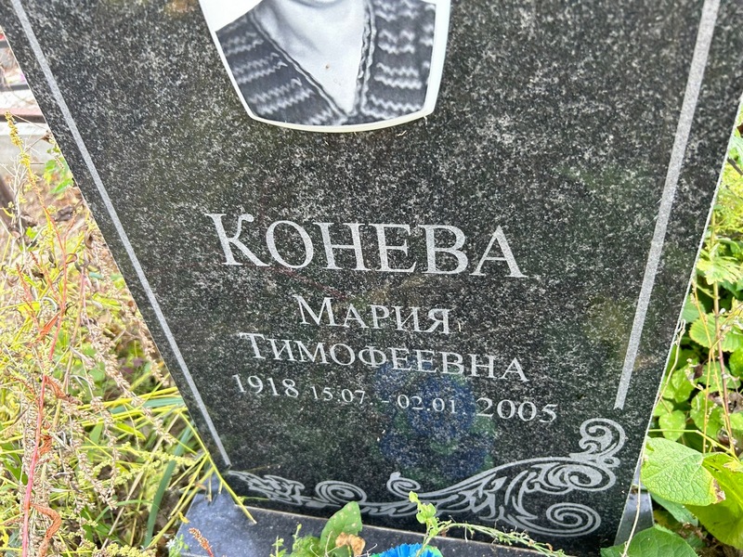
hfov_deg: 67.3
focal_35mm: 26
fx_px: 558
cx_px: 372
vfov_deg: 53.1
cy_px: 278
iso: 50
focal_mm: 5.7
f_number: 1.5
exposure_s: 1/297
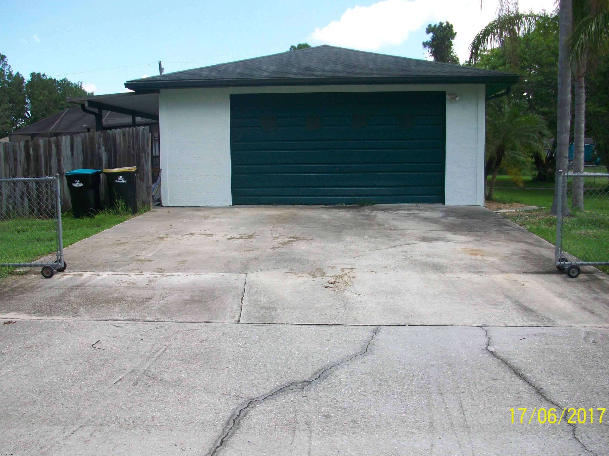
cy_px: 227
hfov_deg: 53.9
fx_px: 598
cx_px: 315
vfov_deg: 41.8
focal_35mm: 34
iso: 64
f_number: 2.8
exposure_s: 1/400
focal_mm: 5.7
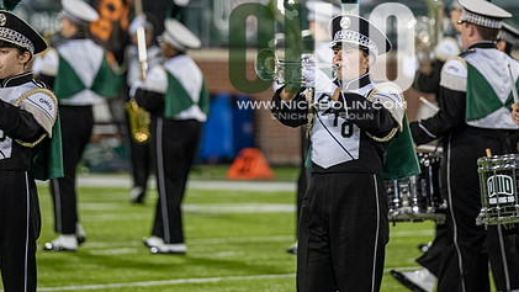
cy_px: 60
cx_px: 322
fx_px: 5960
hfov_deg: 5.0
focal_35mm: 433
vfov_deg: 2.8
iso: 1000
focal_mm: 200
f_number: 2.8
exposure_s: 1/500
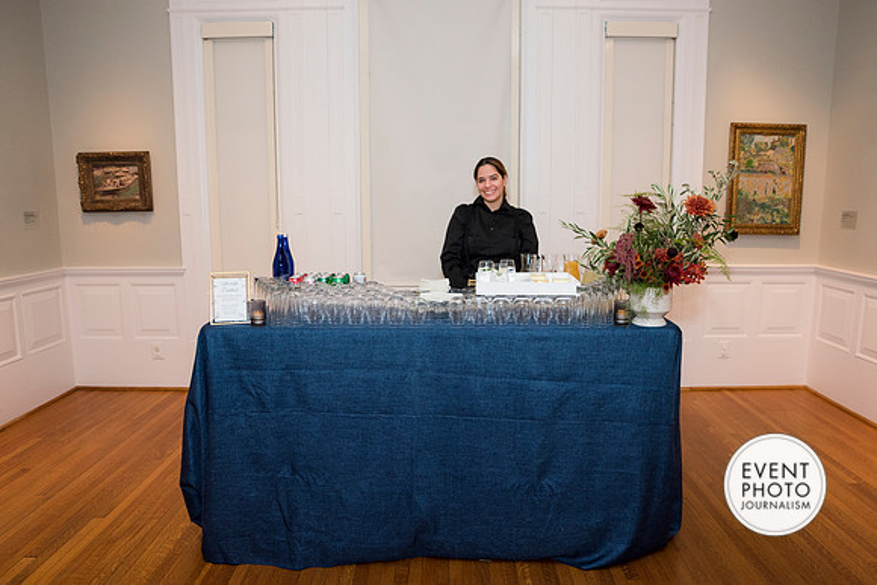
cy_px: 297
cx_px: 451
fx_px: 616
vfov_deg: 50.8
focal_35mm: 25
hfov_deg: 70.9
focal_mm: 24
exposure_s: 1/125
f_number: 5
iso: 800
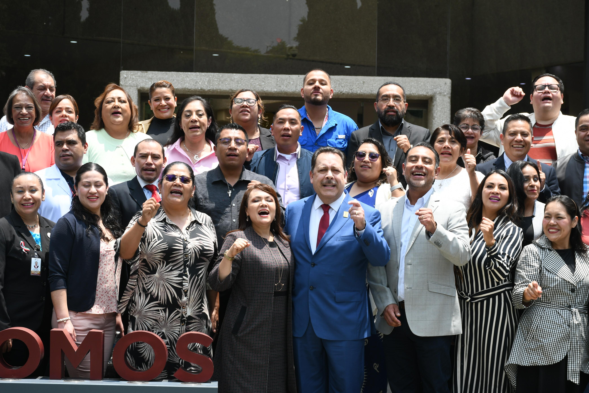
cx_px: 294
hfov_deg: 24.2
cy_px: 196
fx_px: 1374
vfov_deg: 16.3
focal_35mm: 84
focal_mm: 56
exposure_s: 1/250
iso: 200
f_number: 8
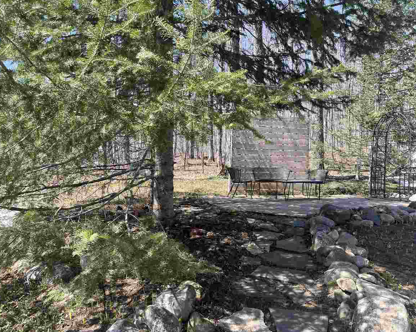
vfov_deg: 51.5
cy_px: 170
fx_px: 345
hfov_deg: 62.2
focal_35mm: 28
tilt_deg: -1.2
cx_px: 219
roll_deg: -1.9
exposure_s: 1/751
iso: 50
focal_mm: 5.1
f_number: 1.6
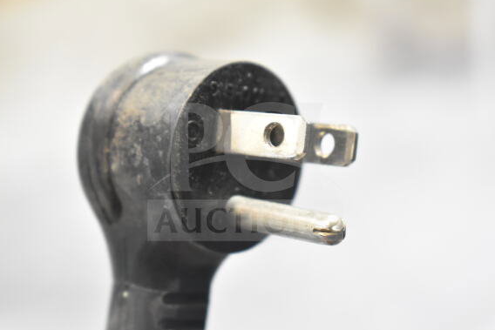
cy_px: 172
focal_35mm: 89
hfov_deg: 23.0
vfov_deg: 15.4
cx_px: 245
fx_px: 1218
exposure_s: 1/100
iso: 3600
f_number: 5.6
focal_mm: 55
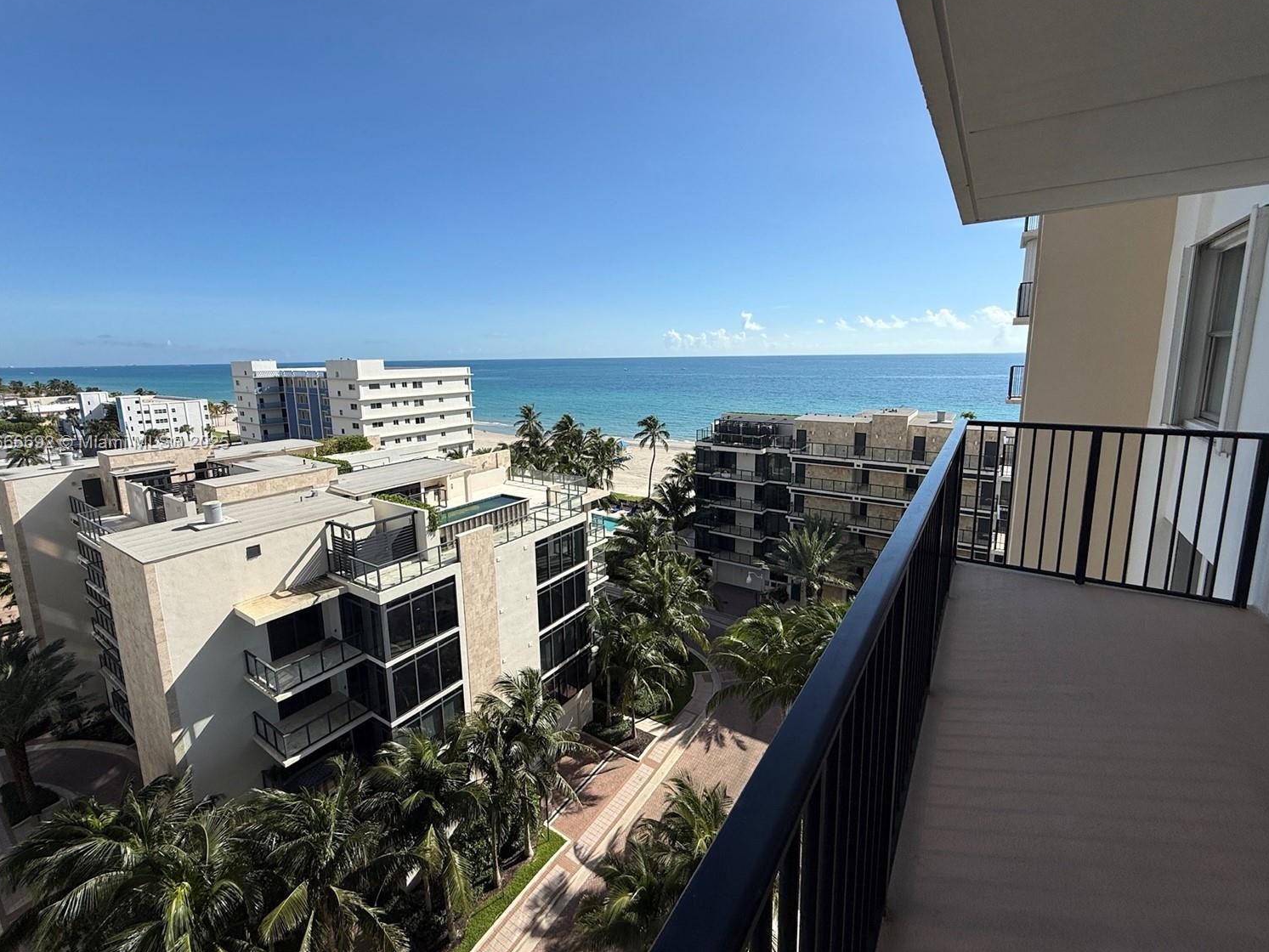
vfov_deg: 81.6
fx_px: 550
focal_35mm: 15
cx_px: 637
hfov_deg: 98.2
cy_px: 444
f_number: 2.2
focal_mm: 2.22
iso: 50
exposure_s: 1/3289
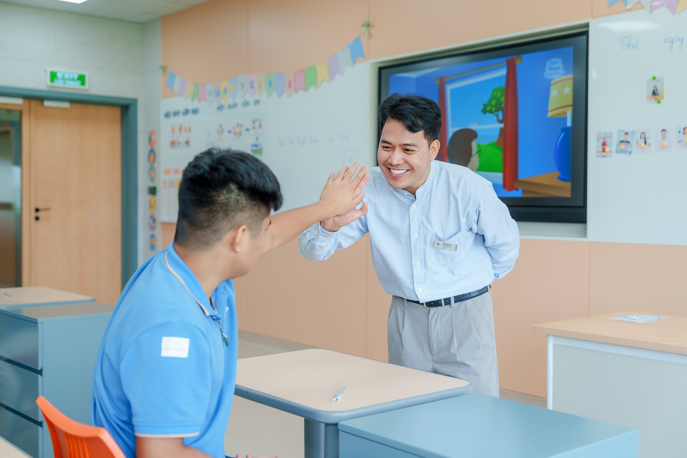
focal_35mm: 44
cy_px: 212
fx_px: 839
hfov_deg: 44.5
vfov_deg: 30.5
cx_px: 343
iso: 400
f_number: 2.8
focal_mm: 41
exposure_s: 1/160
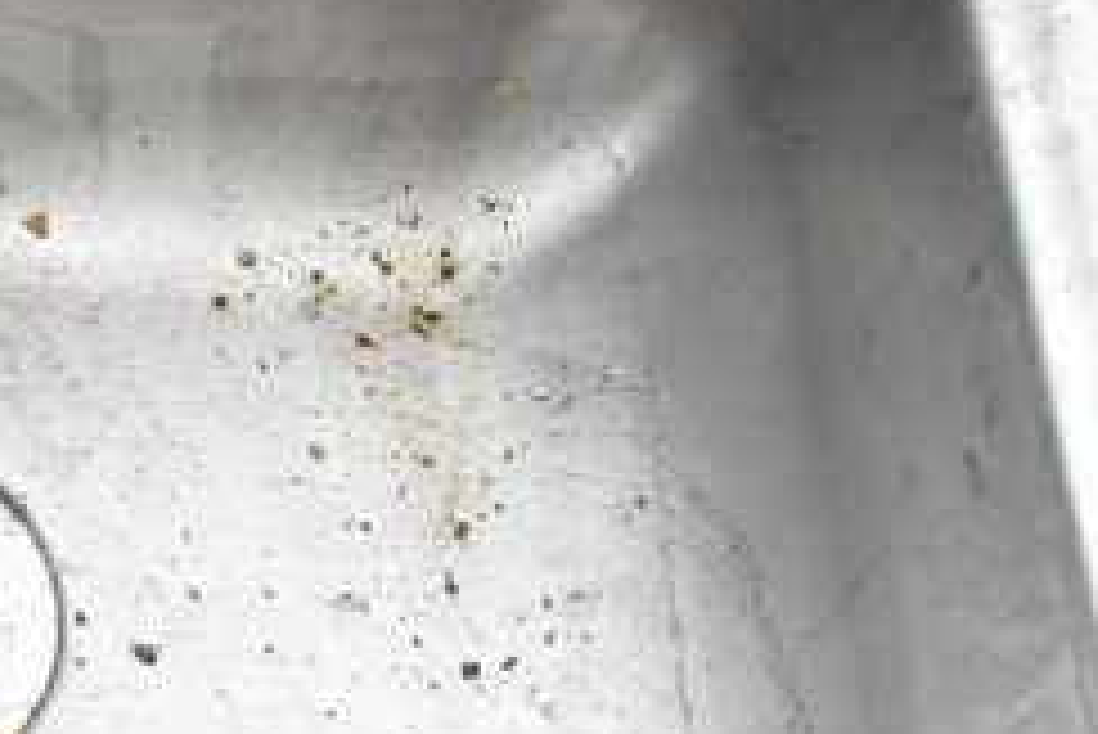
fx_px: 2747
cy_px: 381
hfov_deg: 21.2
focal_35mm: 90
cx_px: -184
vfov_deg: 15.2
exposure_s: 1/640
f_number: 13
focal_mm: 24
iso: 6400
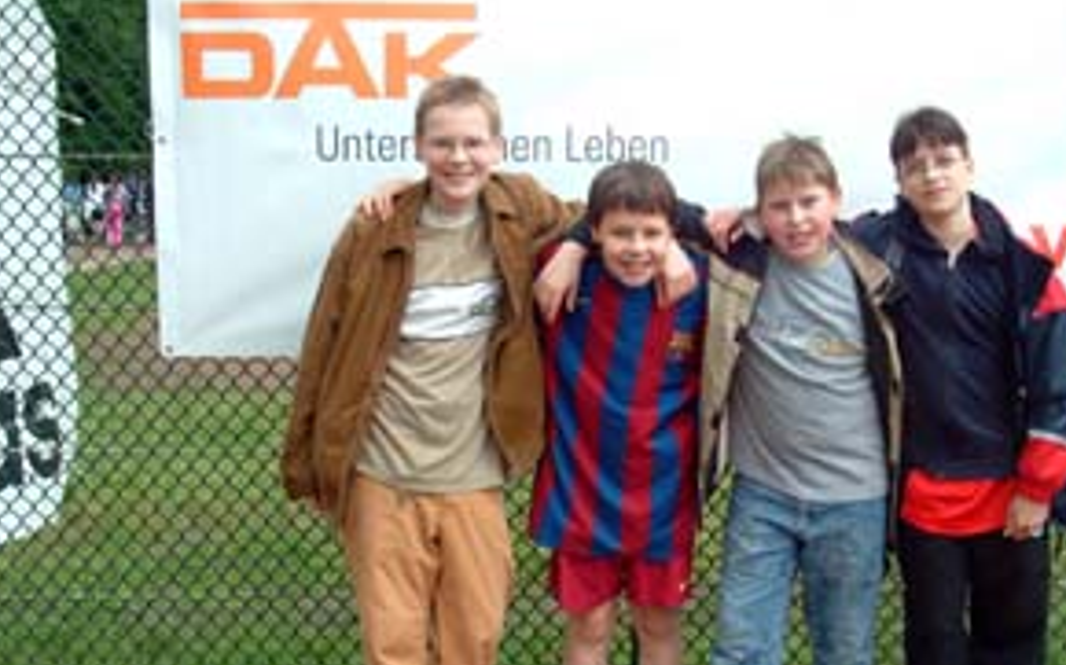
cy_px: 334
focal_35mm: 50
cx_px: 713
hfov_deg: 40.0
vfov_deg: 25.9
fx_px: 1446
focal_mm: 21
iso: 400
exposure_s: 1/250
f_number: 8
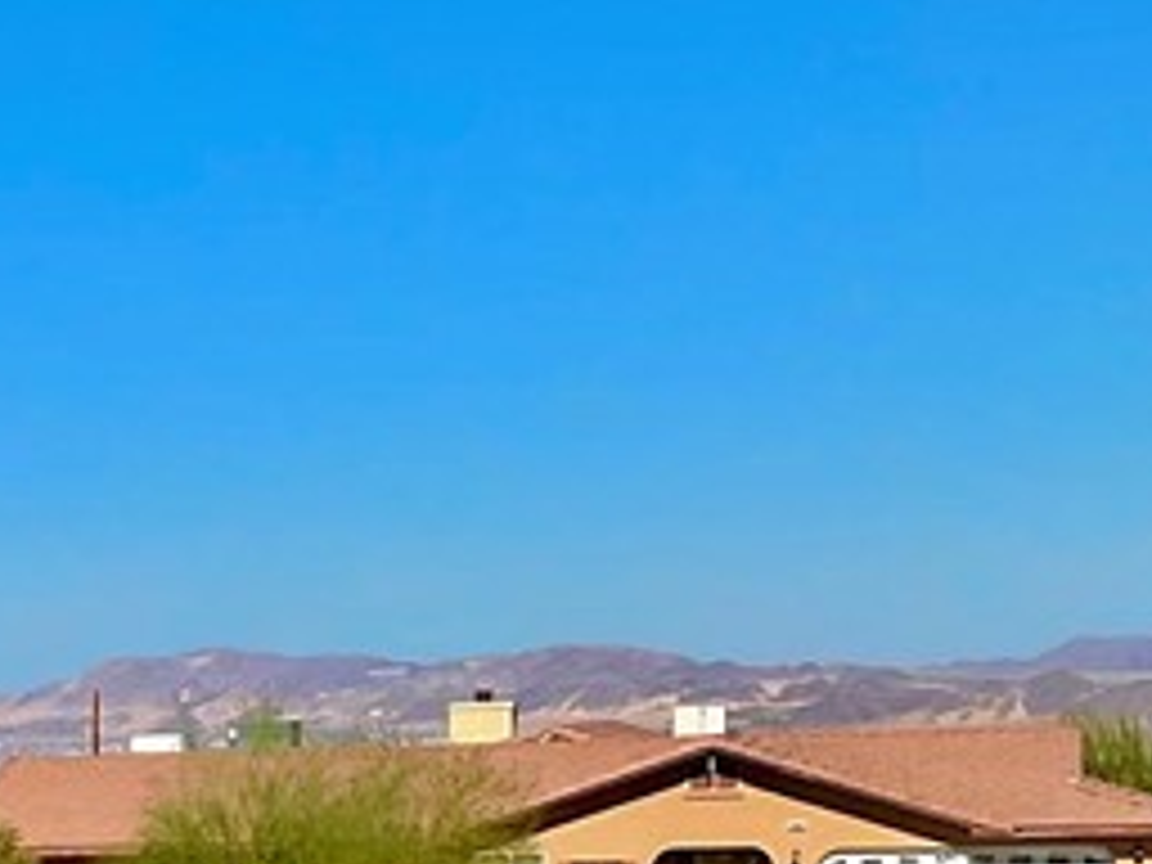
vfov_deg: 12.3
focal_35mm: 116
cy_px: 1220
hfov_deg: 15.2
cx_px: -760
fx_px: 3860
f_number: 1.8
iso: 16
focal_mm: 3
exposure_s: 1/4405
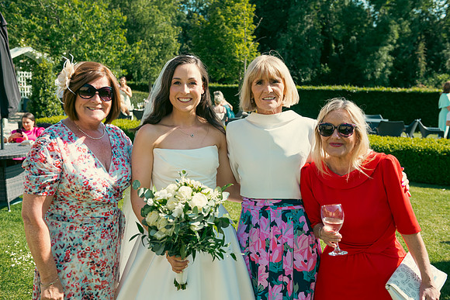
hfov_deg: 50.7
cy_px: 150
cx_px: 225
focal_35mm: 38
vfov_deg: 35.1
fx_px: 475
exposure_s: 1/640
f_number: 5
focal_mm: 38
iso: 200
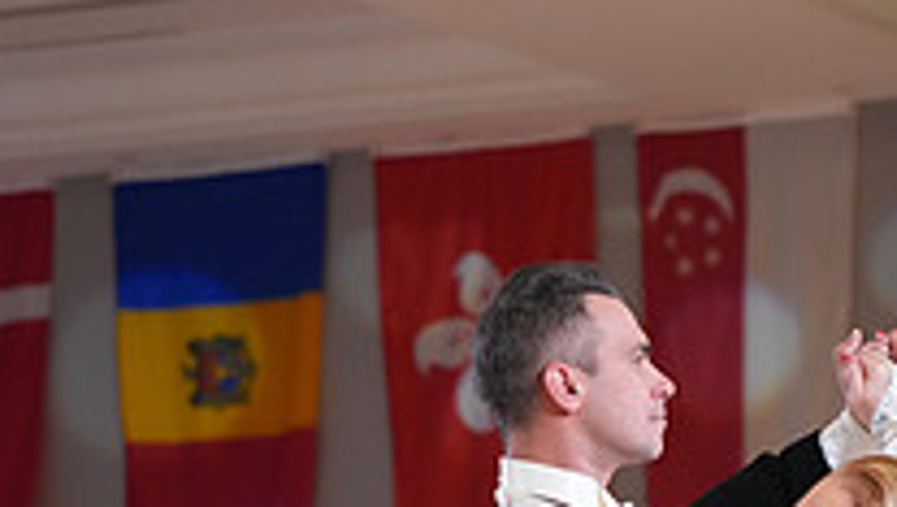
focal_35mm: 308
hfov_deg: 7.0
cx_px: 630
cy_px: 906
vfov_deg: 3.9
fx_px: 7334
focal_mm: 105
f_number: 4
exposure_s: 1/400
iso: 3200
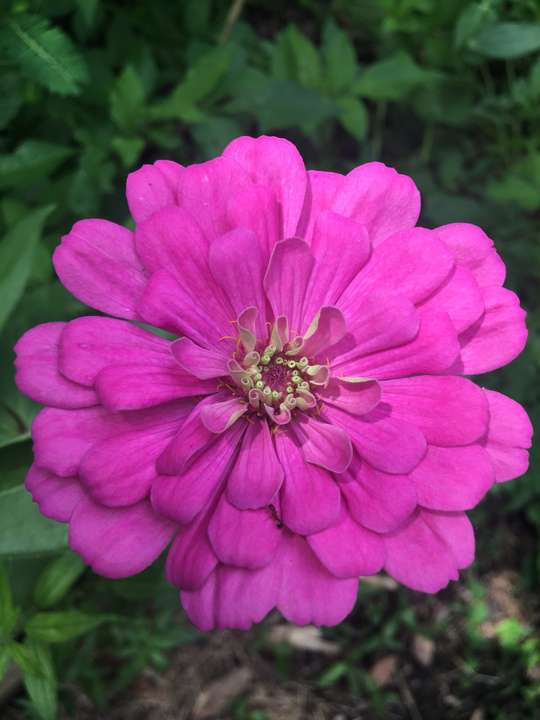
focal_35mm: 29
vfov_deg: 61.7
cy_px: 360
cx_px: 270
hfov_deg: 48.2
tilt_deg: -79.4
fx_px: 603
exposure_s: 1/125
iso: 25
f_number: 2.2
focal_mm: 4.15
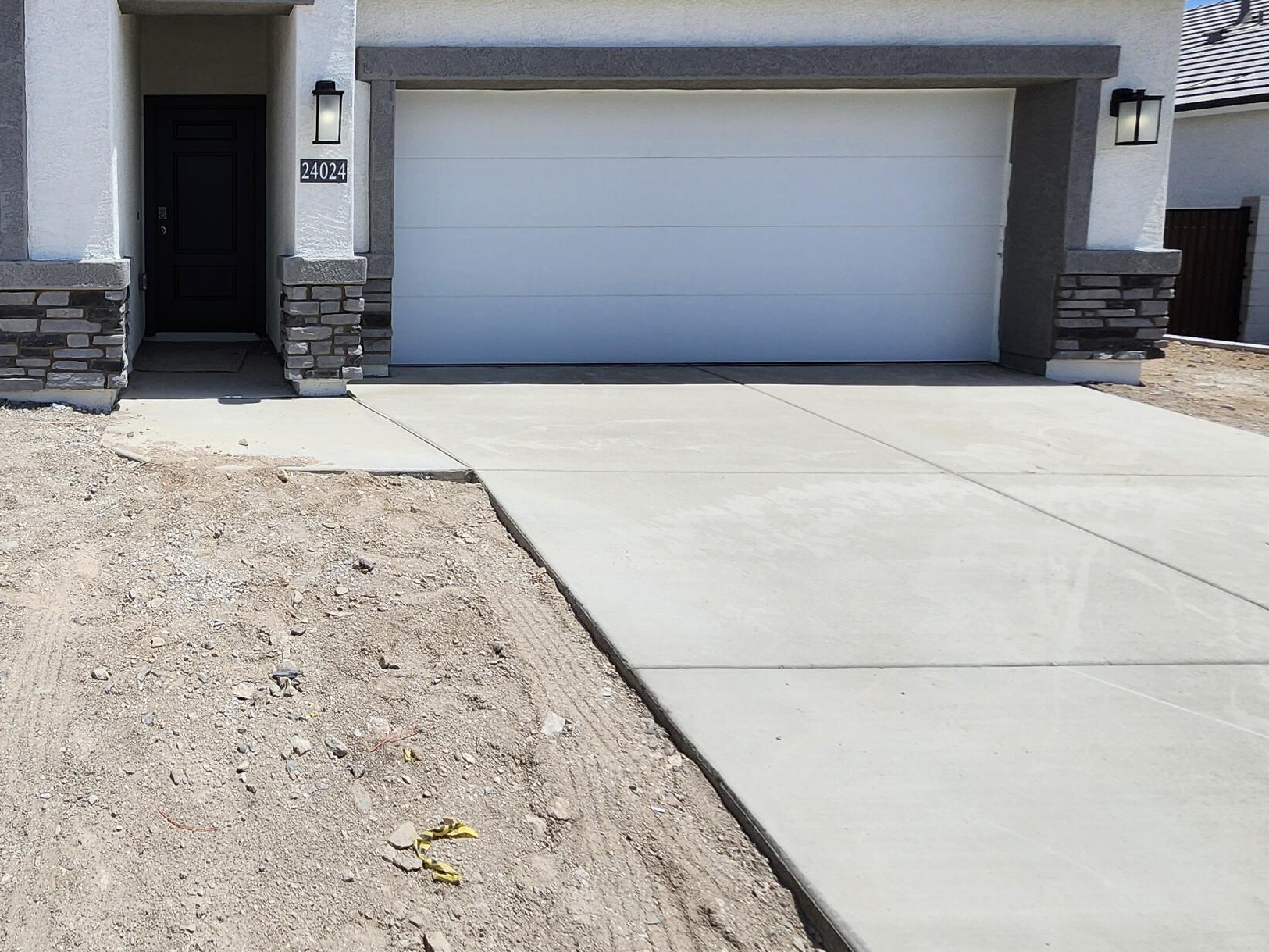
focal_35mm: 24
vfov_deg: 55.6
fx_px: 880
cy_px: 314
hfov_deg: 63.6
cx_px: 206
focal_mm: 1.74
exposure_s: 1/2218
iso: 40
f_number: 2.2
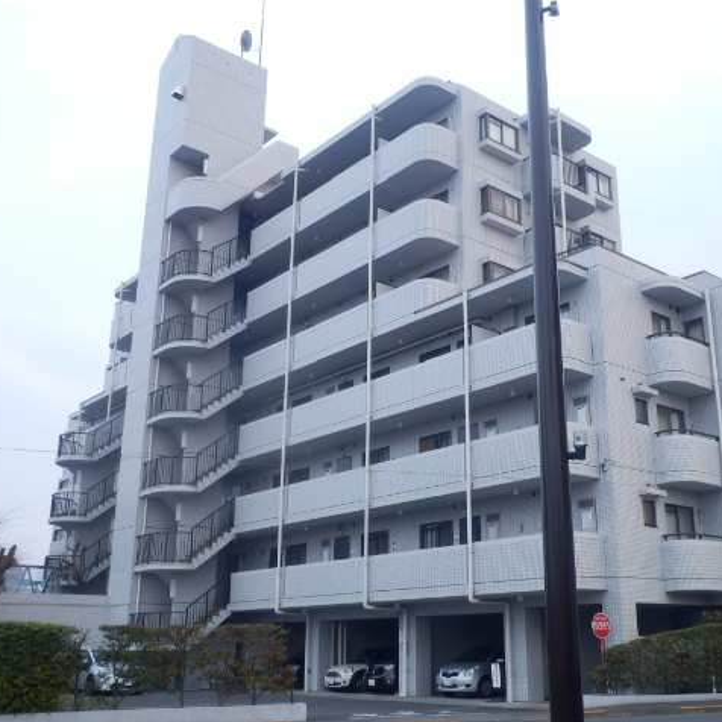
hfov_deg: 38.2
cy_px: 361
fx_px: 1038
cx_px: 438
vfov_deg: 38.3
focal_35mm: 44
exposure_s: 1/40
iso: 125
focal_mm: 6.6
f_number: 3.9
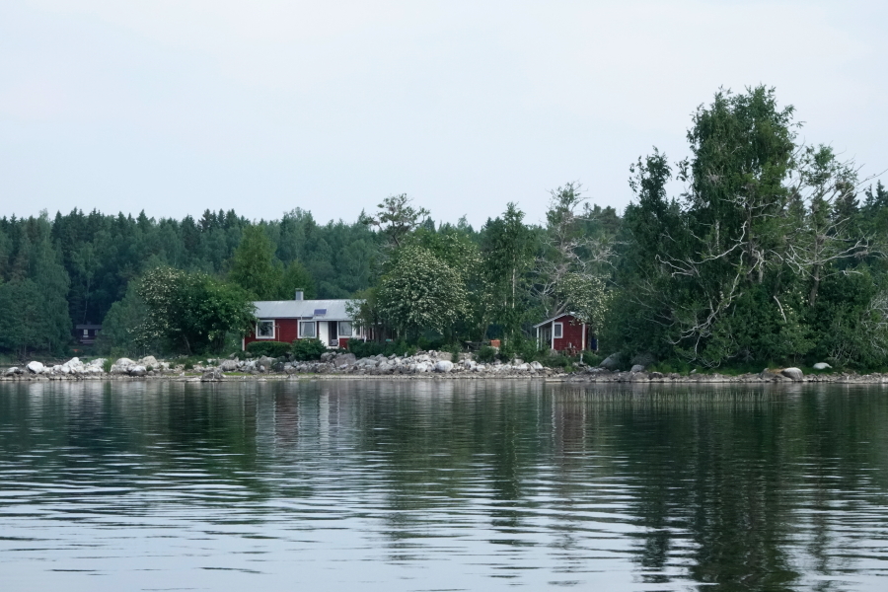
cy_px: 296
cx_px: 444
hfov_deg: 15.6
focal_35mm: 131
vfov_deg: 10.5
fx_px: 3231
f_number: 11
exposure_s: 1/640
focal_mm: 47.94
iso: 1250
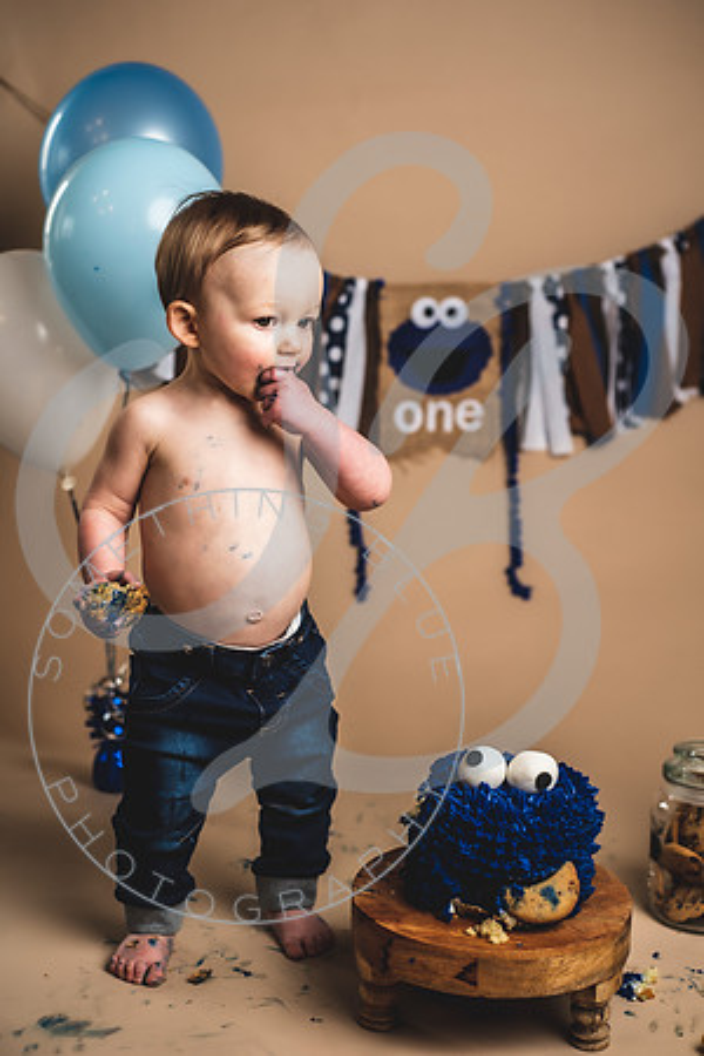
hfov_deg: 27.0
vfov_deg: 39.6
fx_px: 1467
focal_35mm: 50
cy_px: 528
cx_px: 352
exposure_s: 1/125
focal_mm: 50
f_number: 2.8
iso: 200
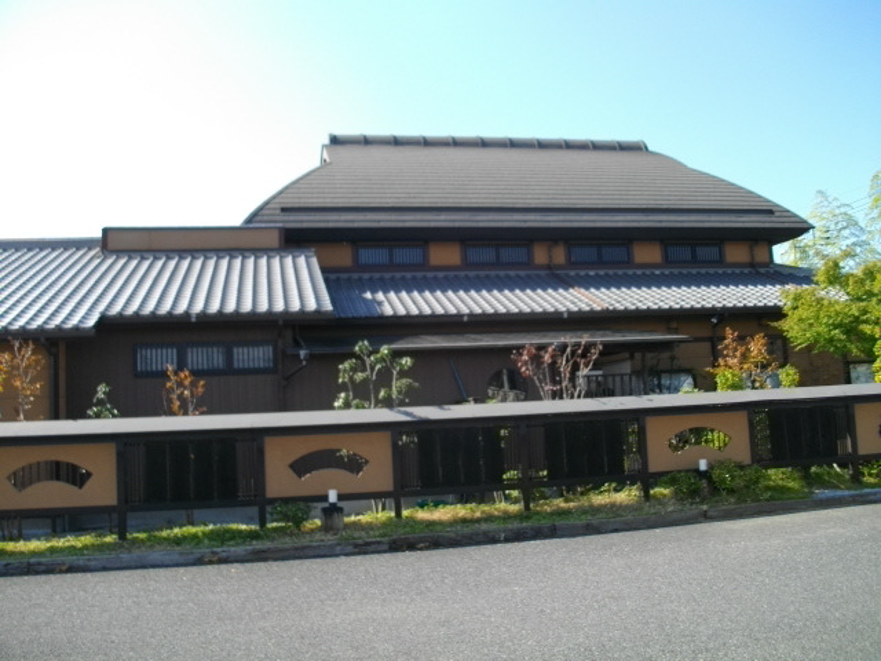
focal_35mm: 32
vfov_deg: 44.2
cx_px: 440
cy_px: 330
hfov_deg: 56.8
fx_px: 814
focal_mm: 5.7
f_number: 2.9
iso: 100
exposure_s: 1/500
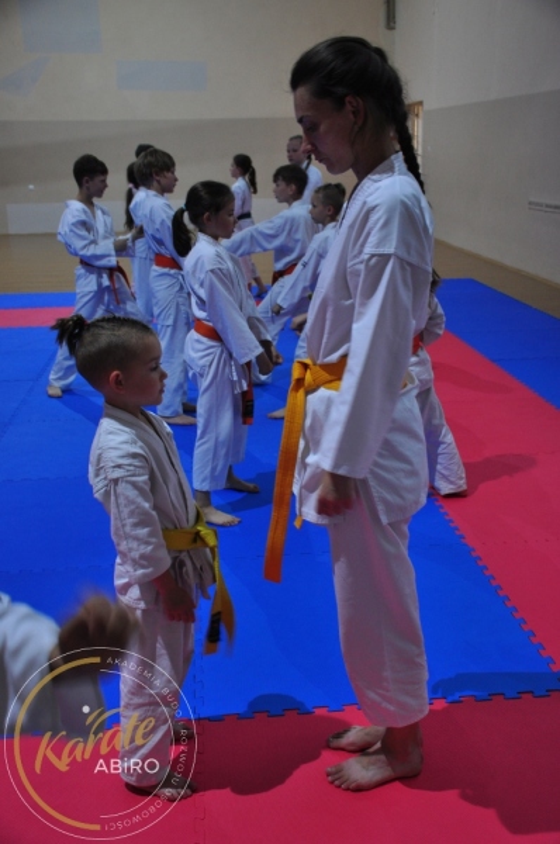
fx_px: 983
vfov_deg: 46.5
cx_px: 280
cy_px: 422
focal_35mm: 42
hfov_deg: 31.8
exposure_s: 1/10
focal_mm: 28
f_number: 4.5
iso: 500
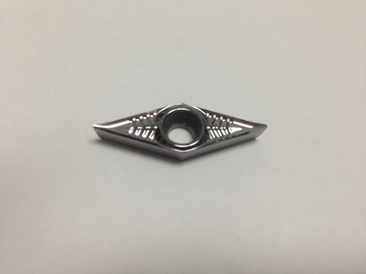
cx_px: 183
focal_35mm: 33
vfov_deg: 42.9
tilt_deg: -63.5
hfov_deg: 55.4
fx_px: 349
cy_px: 137
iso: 50
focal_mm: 4.12
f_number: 2.4
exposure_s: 1/40
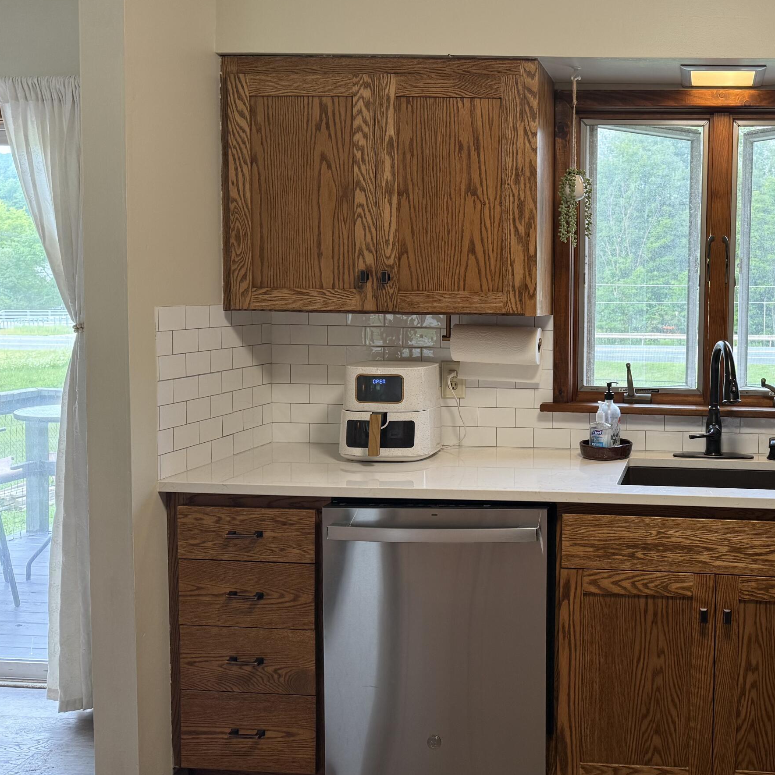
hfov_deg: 43.3
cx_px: 651
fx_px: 912
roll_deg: -1.0
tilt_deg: -3.6
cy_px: 347
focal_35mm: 36
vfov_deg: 46.0
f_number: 1.78
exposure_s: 1/60
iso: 125
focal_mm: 6.76
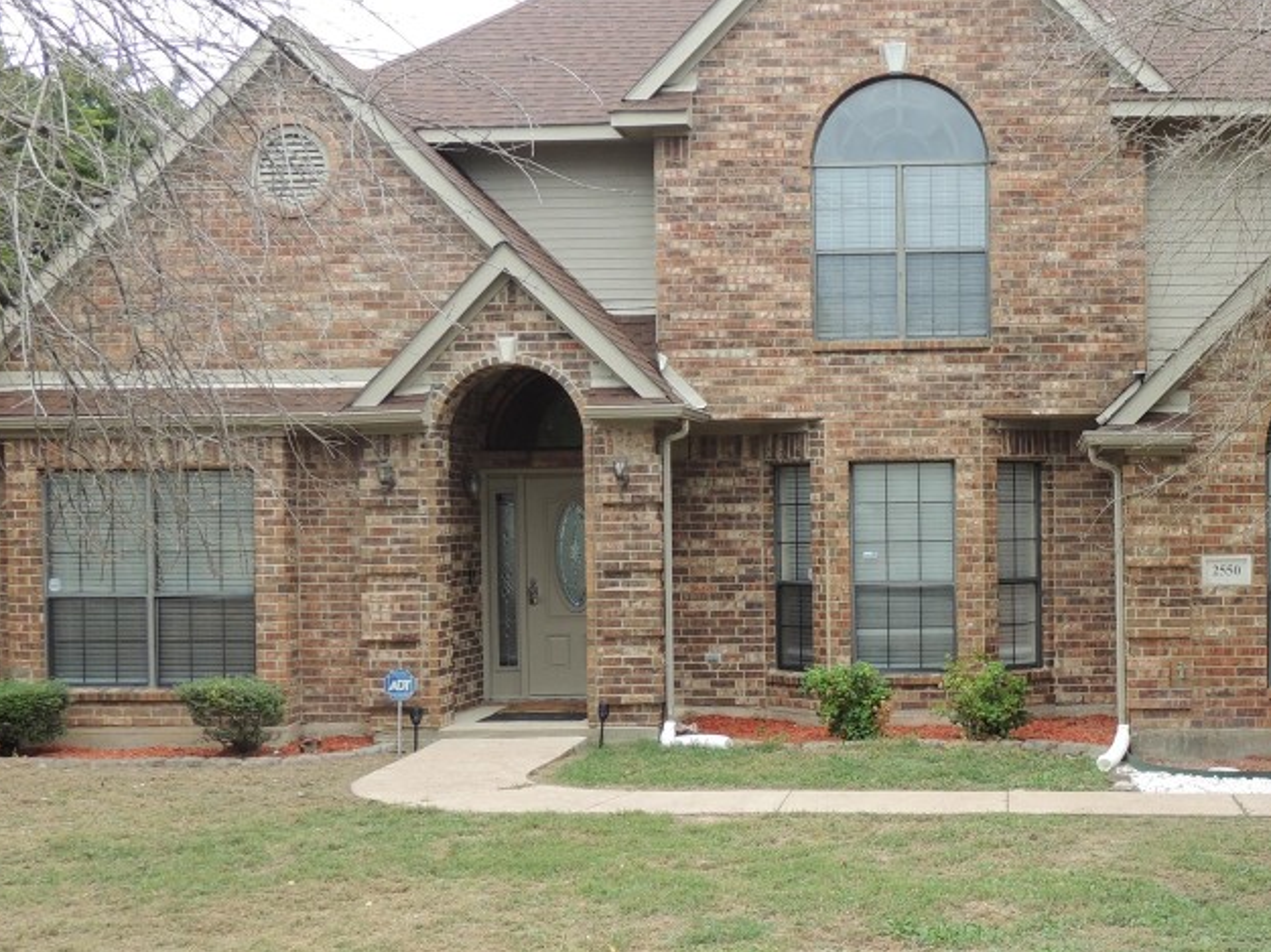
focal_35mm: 54
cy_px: 564
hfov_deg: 34.8
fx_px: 1982
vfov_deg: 27.0
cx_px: 944
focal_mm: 5.8
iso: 100
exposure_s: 1/50
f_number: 3.2
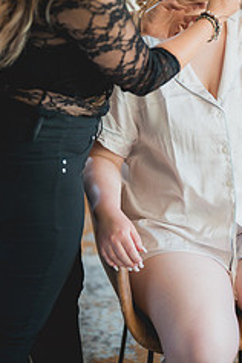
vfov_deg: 21.0
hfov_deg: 14.3
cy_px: 32
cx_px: 195
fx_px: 958
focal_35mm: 95
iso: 400
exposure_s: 1/400
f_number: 1.2
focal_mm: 50
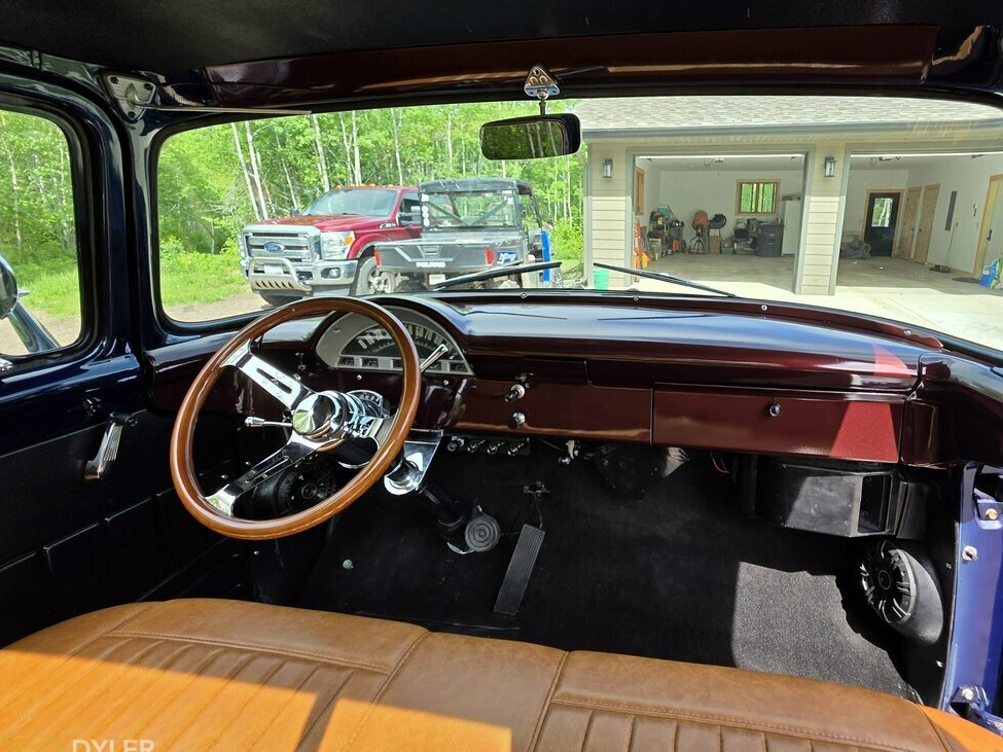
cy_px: 341
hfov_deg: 93.1
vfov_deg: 77.9
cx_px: 608
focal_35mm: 16
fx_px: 464
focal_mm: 2.2
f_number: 1.9
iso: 40
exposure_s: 1/342
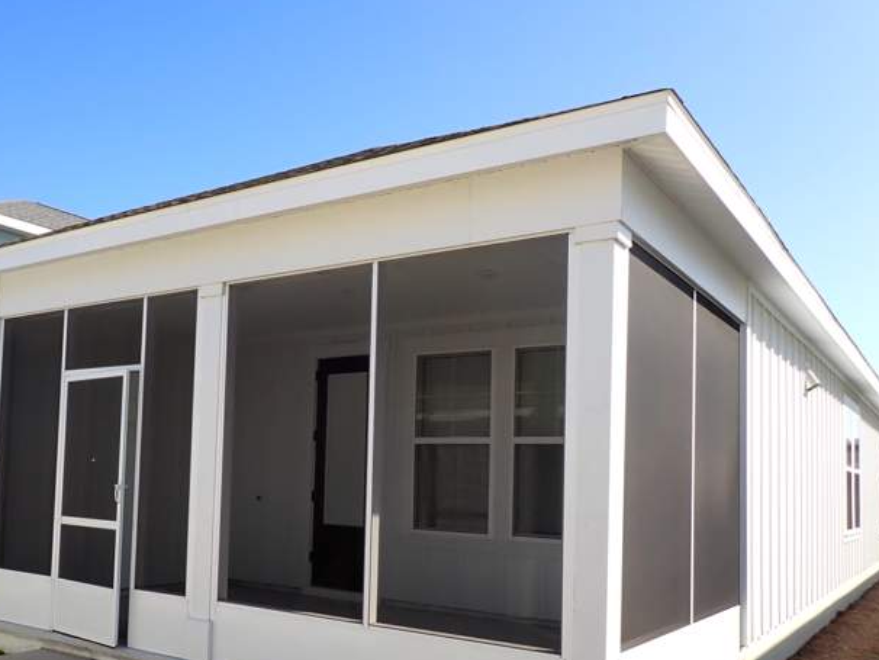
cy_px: 421
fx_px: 838
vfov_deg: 42.6
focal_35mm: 33
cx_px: 329
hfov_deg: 54.7
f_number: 2.8
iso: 100
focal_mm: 4.5
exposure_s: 1/800
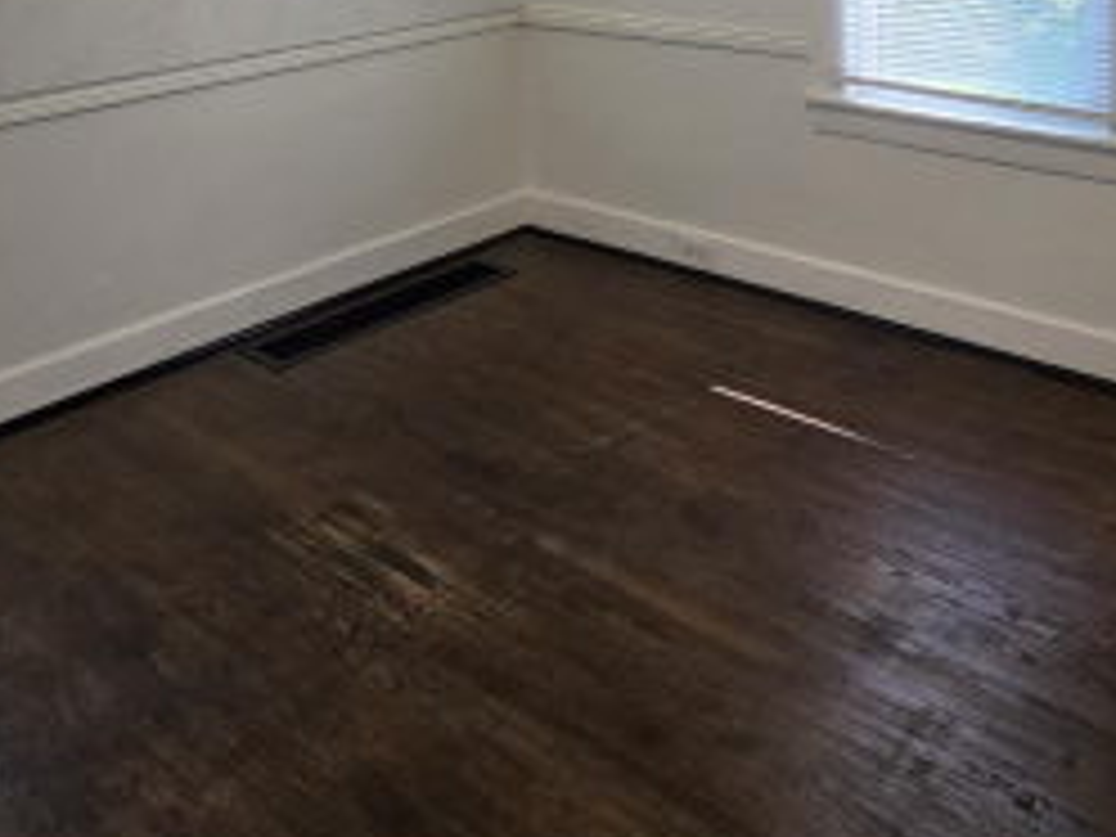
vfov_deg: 34.0
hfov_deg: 51.1
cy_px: -130
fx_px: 1128
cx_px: 794
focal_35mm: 35
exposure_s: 1/120
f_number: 1.9
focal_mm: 2.2
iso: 100
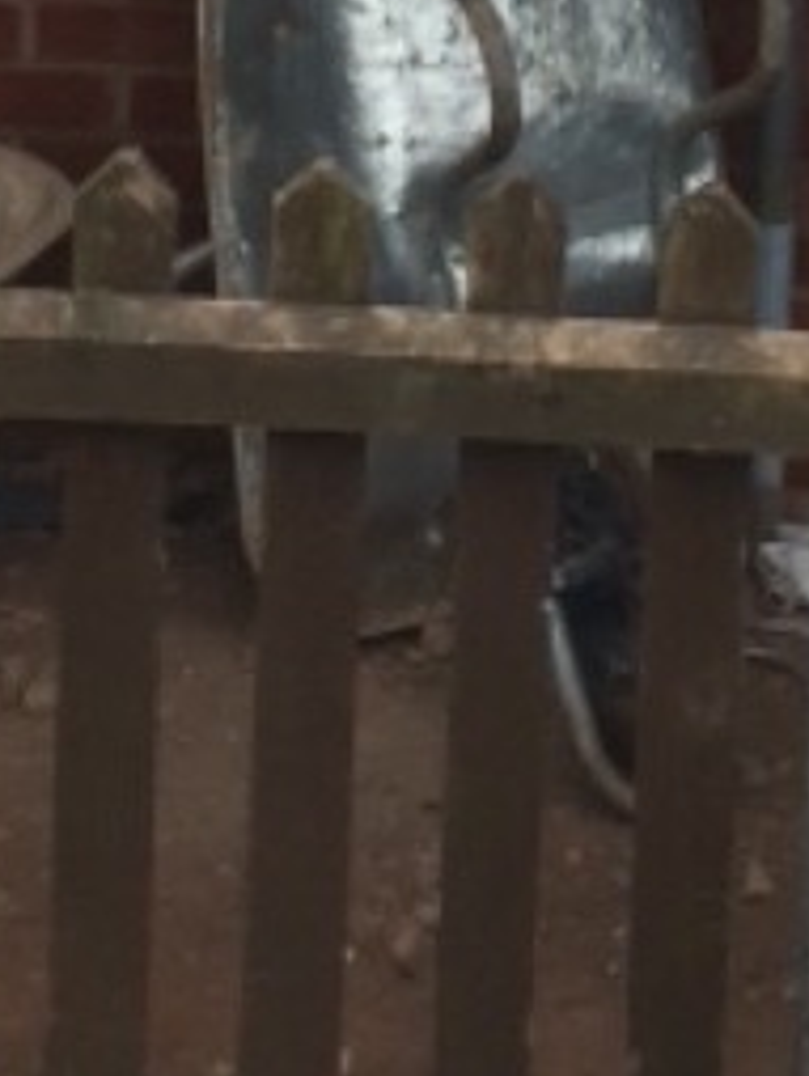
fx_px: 4262
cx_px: 559
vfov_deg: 12.1
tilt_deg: -10.9
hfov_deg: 10.8
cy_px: -1326
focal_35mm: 137
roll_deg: -2.7
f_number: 2.2
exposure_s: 1/760
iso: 32
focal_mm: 4.15
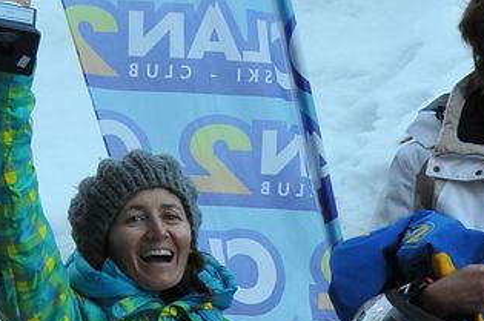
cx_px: 581
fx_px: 3678
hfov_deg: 7.5
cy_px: 434
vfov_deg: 5.0
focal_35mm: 274
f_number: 5.6
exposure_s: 1/100
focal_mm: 36
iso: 400
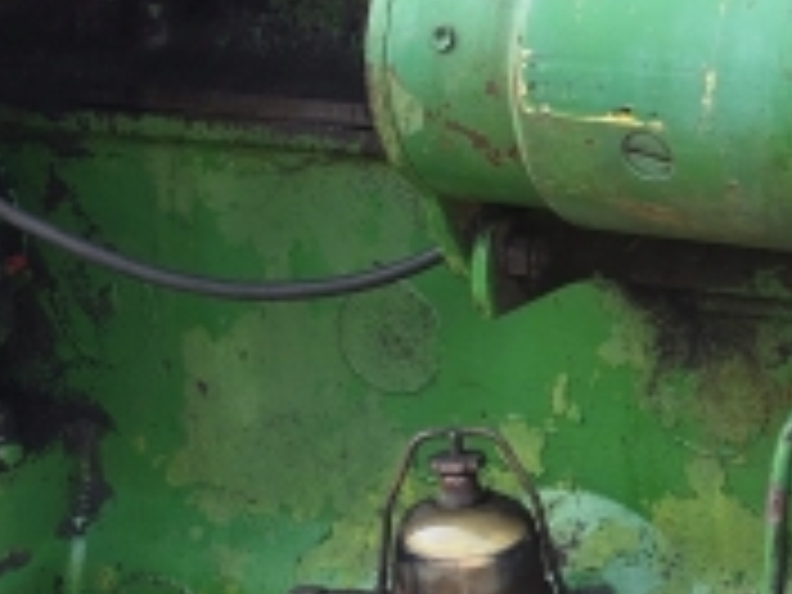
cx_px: 801
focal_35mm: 134
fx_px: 3066
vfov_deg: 11.1
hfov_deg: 14.5
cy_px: 320
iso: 32
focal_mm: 6.3
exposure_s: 1/359
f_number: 1.7
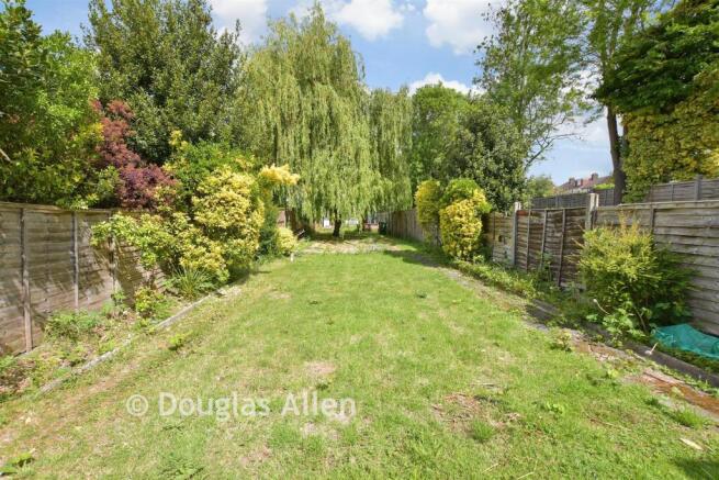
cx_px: 360
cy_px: 240
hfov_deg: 100.4
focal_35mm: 15
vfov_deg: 77.4
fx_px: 300
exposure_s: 1/250
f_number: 8
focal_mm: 10
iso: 80
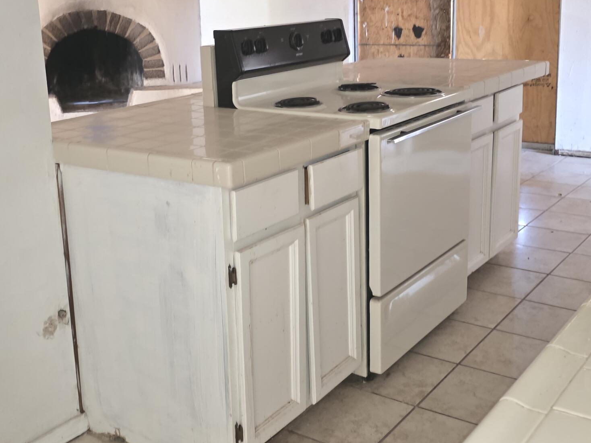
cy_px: 165
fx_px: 802
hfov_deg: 40.4
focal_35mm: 47
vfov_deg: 30.7
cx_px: 295
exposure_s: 1/12
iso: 1250
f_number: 1.7
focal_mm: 6.3
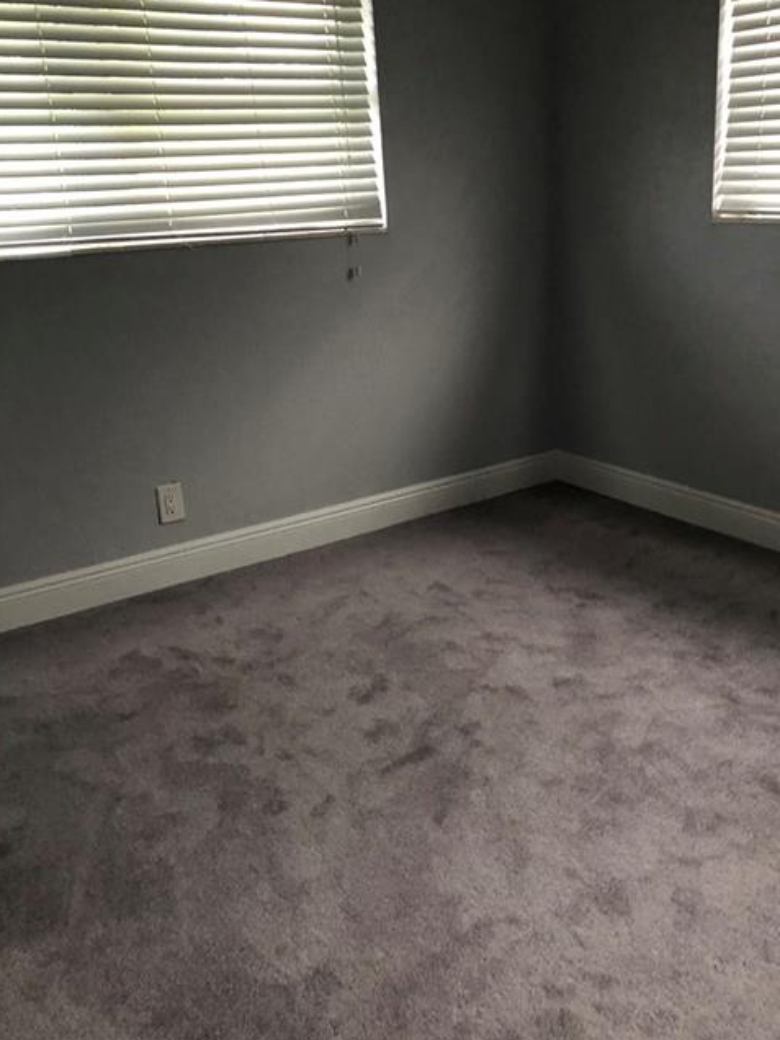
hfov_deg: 40.5
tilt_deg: -17.4
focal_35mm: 35
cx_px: 466
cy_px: 474
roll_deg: +2.2
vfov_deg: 52.6
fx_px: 1052
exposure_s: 1/15
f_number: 1.8
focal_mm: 3.99
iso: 64
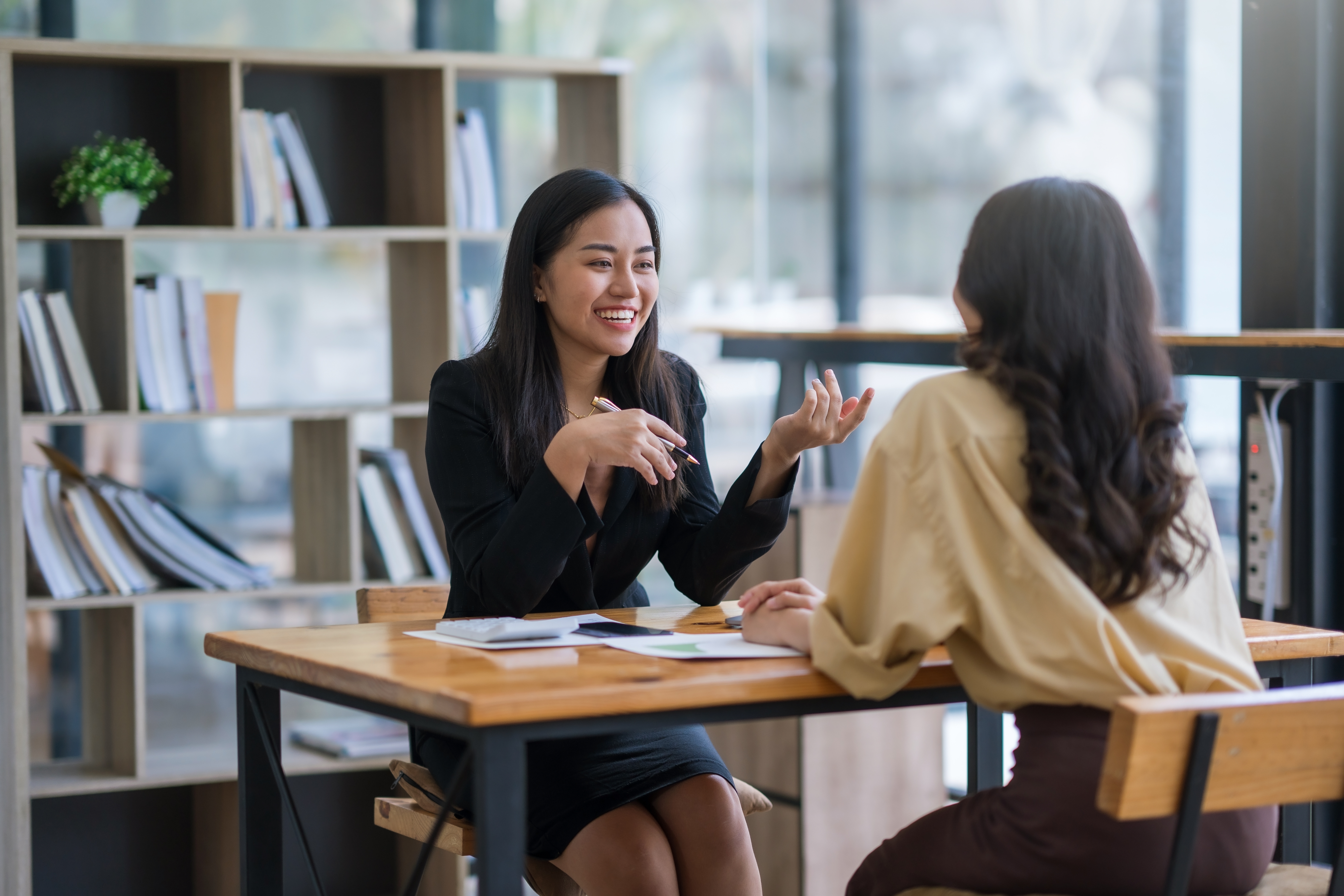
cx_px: 672
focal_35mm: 85
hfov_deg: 23.9
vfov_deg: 16.1
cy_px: 448
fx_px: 3173
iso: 200
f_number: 1.6
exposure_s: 1/320
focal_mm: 85
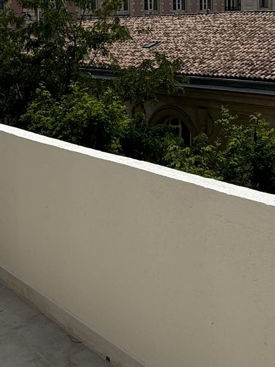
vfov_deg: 33.4
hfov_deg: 25.8
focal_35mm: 56
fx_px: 593
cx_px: 199
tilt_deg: -4.8
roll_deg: +0.8
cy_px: 78
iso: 50
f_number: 2.2
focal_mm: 2.22
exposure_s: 1/4132
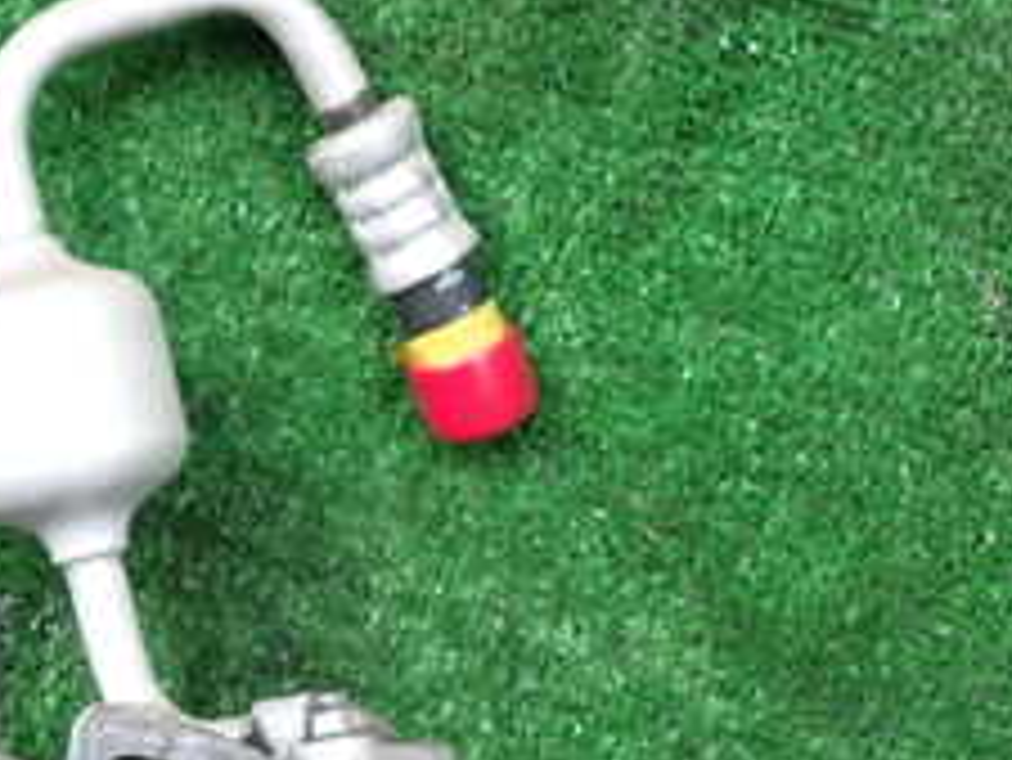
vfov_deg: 17.8
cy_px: 850
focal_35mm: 80
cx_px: -54
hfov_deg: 23.2
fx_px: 2340
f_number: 2.3
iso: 160
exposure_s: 1/60
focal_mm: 5.4
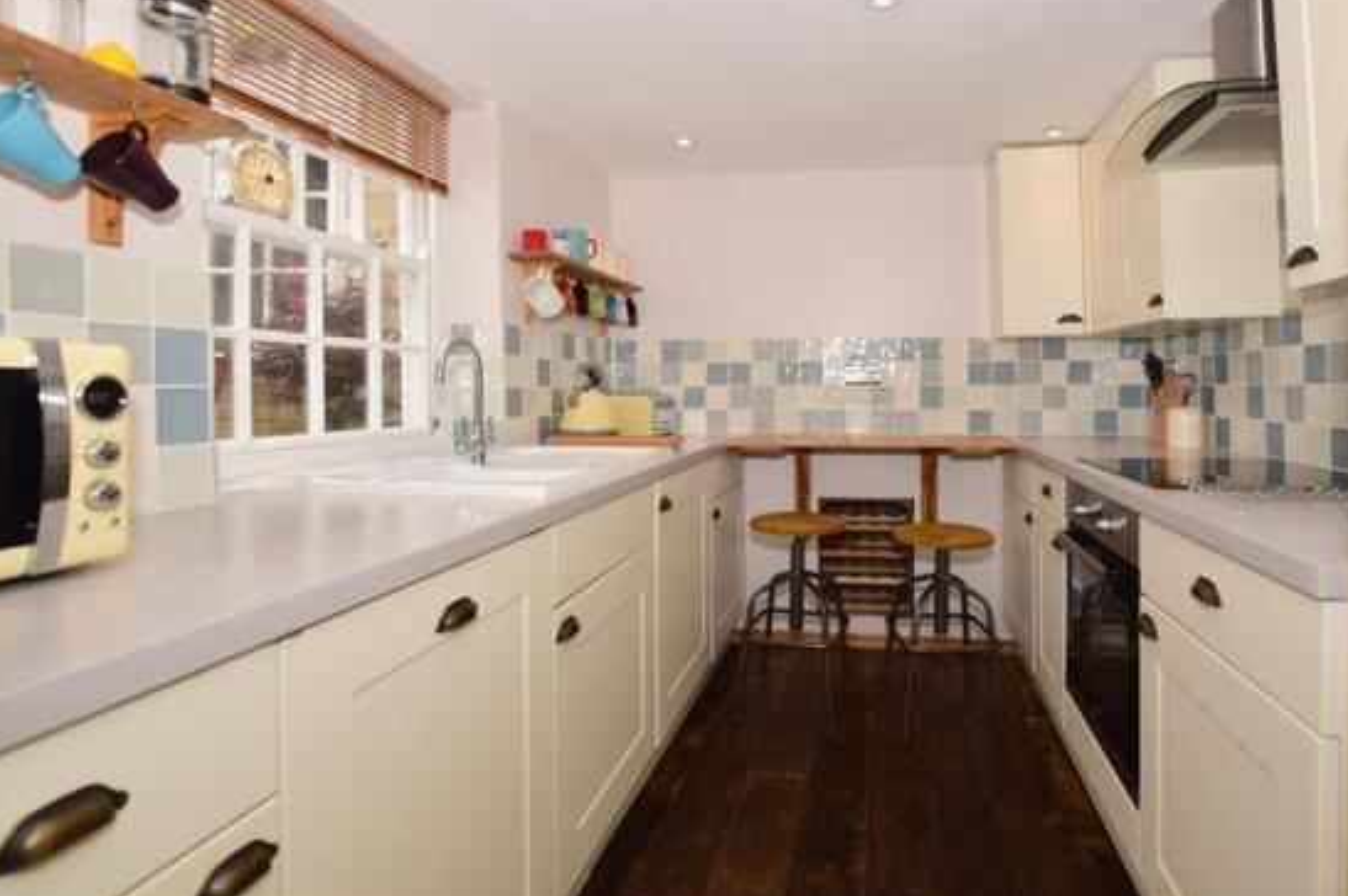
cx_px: 786
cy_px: 363
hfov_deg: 89.2
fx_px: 674
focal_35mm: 18
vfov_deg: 66.7
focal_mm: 10
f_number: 7.1
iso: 200
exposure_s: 1/200
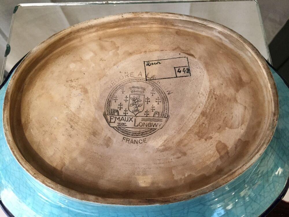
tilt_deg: -68.0
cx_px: 144
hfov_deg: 61.7
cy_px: 108
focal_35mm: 29
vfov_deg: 48.2
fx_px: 242
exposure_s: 1/20
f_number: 2.2
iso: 250
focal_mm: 4.15
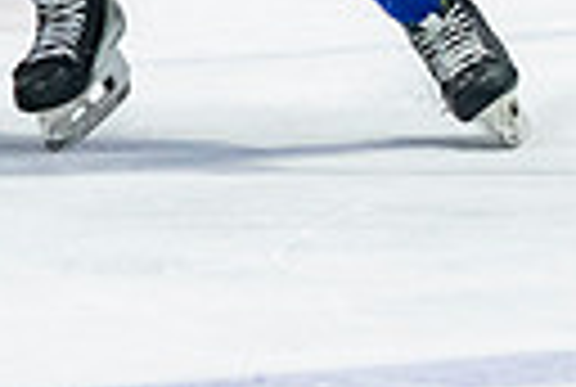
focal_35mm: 1010
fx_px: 16198
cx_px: 192
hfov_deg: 2.0
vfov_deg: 1.4
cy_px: -340
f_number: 3.2
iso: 1600
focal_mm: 112
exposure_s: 1/1000
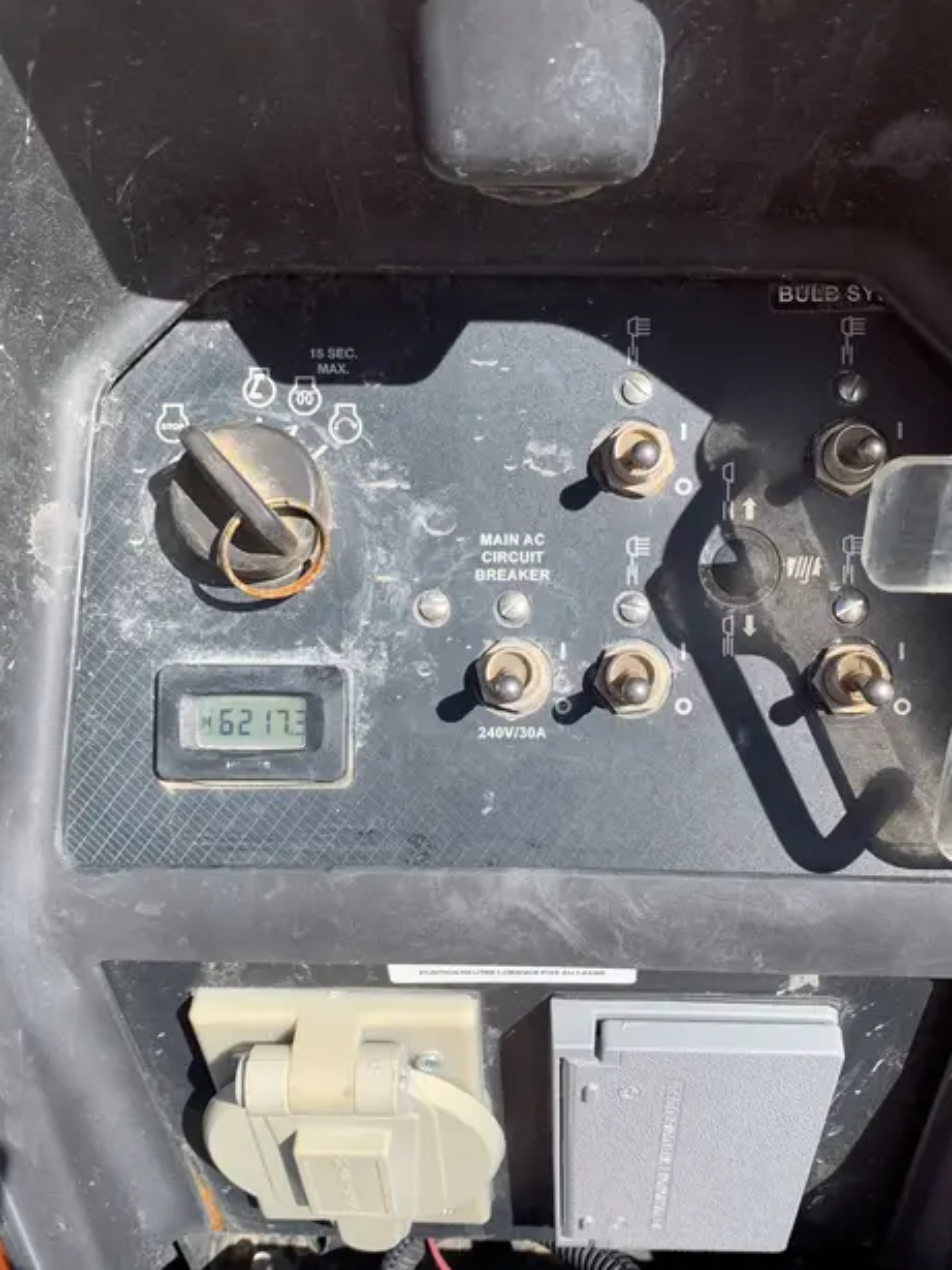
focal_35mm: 31
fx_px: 1137
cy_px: 716
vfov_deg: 58.2
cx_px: 545
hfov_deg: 45.3
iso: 25
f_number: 1.8
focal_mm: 4.25
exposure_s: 1/1250
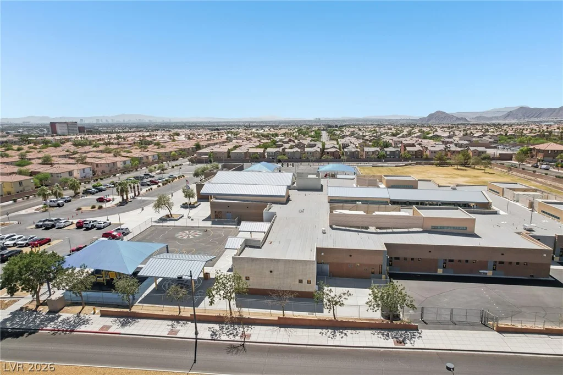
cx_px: 282
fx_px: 344
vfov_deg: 57.2
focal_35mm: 22
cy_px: 188
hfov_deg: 78.6
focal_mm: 8.4
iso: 120
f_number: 2.8
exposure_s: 1/2000
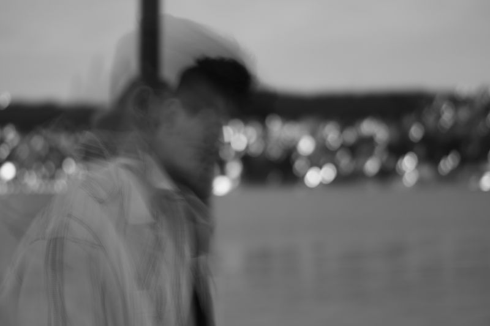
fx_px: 1021
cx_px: 245
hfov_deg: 27.0
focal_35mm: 75
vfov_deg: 18.2
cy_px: 163
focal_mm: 50
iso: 100
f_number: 1.8
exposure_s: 2
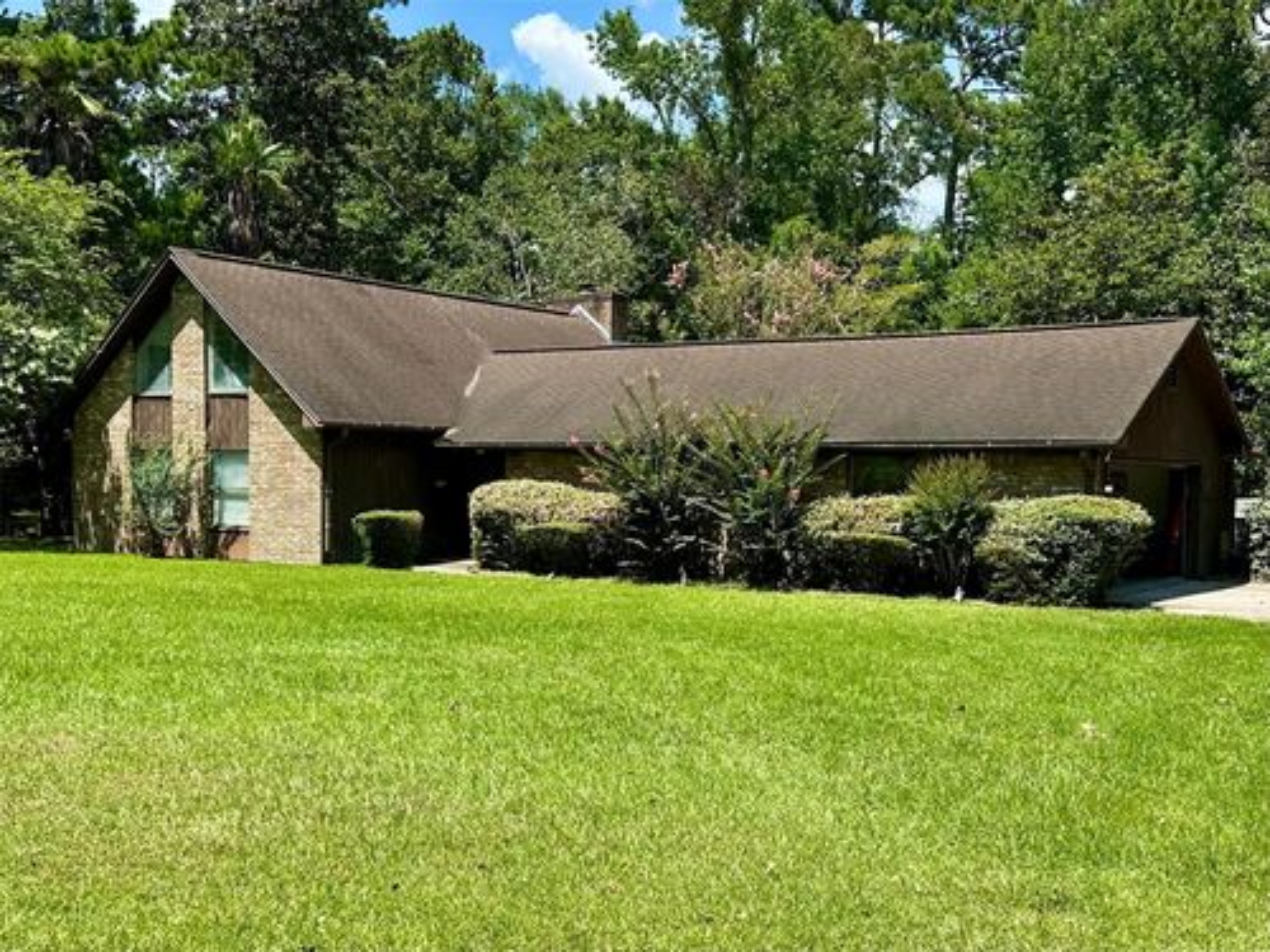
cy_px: 476
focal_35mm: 24
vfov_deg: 56.8
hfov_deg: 71.6
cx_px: 635
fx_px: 881
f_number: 1.78
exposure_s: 1/2525
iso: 80
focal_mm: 6.86
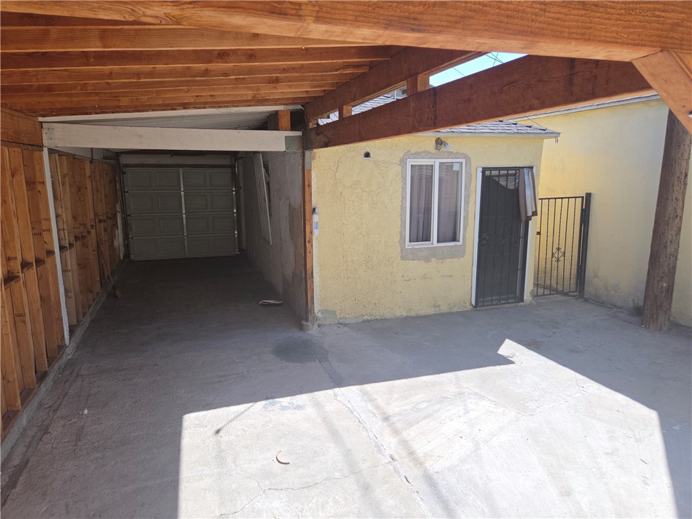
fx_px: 460
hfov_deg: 73.9
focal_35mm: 23
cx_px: 346
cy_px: 260
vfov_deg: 58.9
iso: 25
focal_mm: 5.4
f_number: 1.8
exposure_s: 1/722
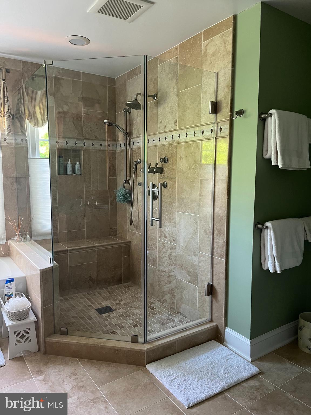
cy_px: 208
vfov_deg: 67.3
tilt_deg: -9.0
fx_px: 311
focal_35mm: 26
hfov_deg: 53.1
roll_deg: -0.6
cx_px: 156
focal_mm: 5.1
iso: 250
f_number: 1.6
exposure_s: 1/60.2
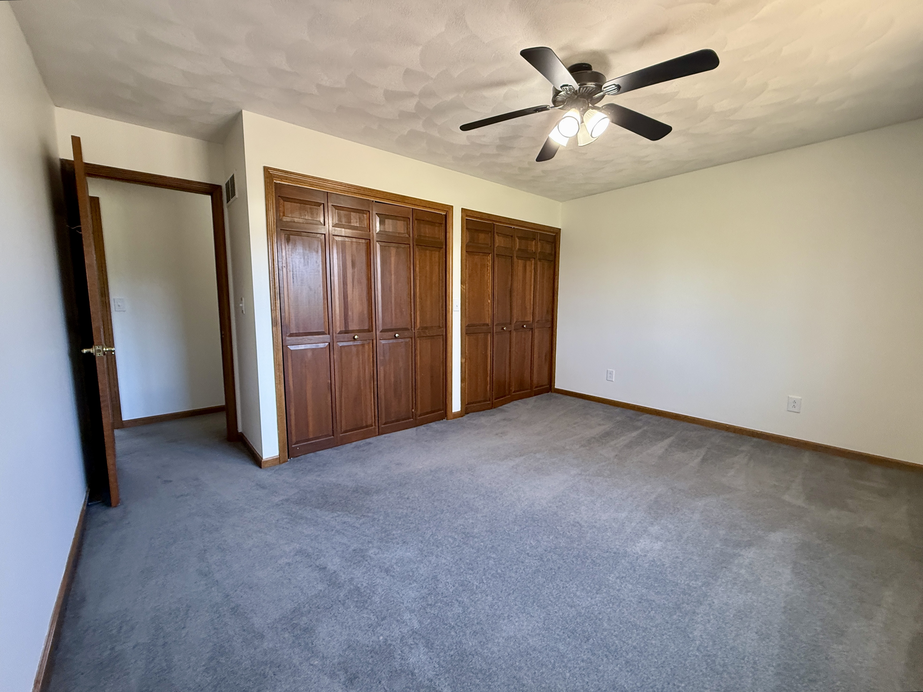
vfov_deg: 85.7
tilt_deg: -6.5
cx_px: 462
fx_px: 373
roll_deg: -0.9
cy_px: 346
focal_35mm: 14
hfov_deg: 102.1
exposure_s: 1/60
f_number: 2.2
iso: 320
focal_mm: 2.22
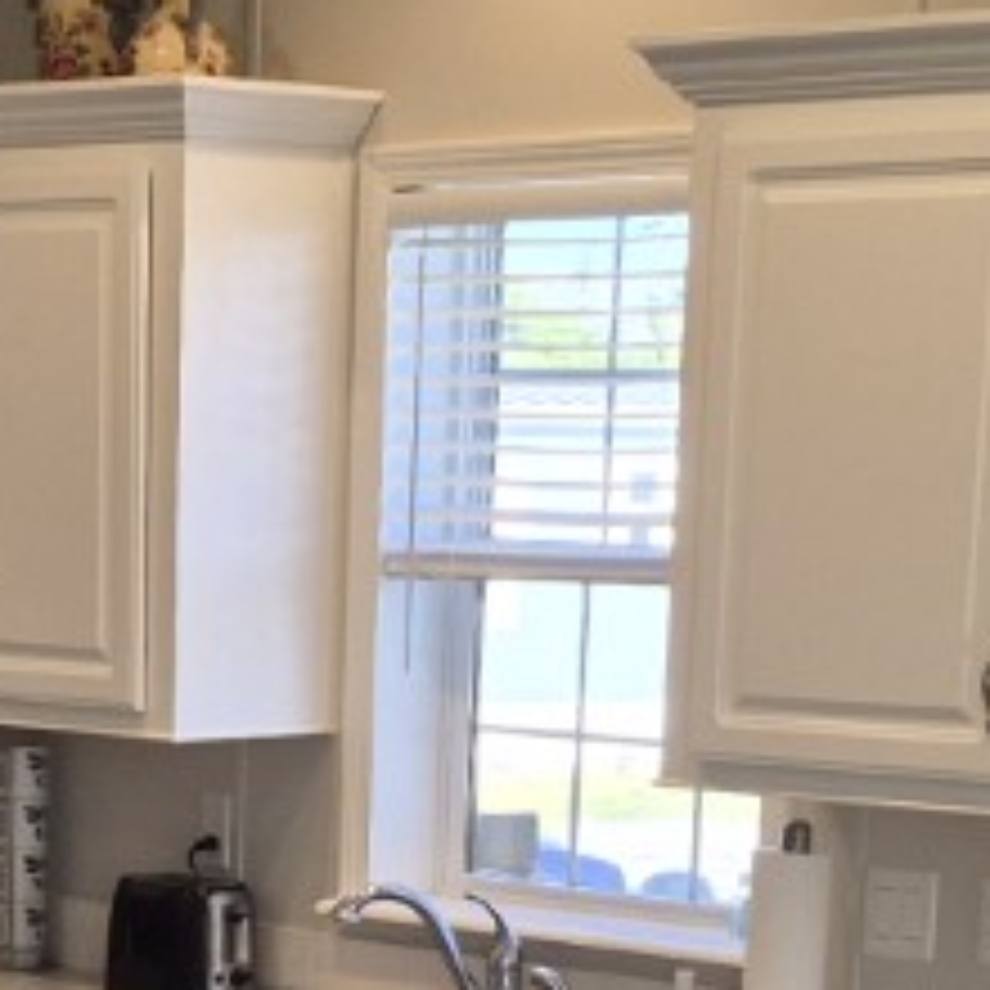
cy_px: 1512
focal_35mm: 133
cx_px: 148
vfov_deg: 12.4
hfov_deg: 13.0
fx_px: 4303
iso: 80
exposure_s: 1/568
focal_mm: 5.4
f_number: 1.8
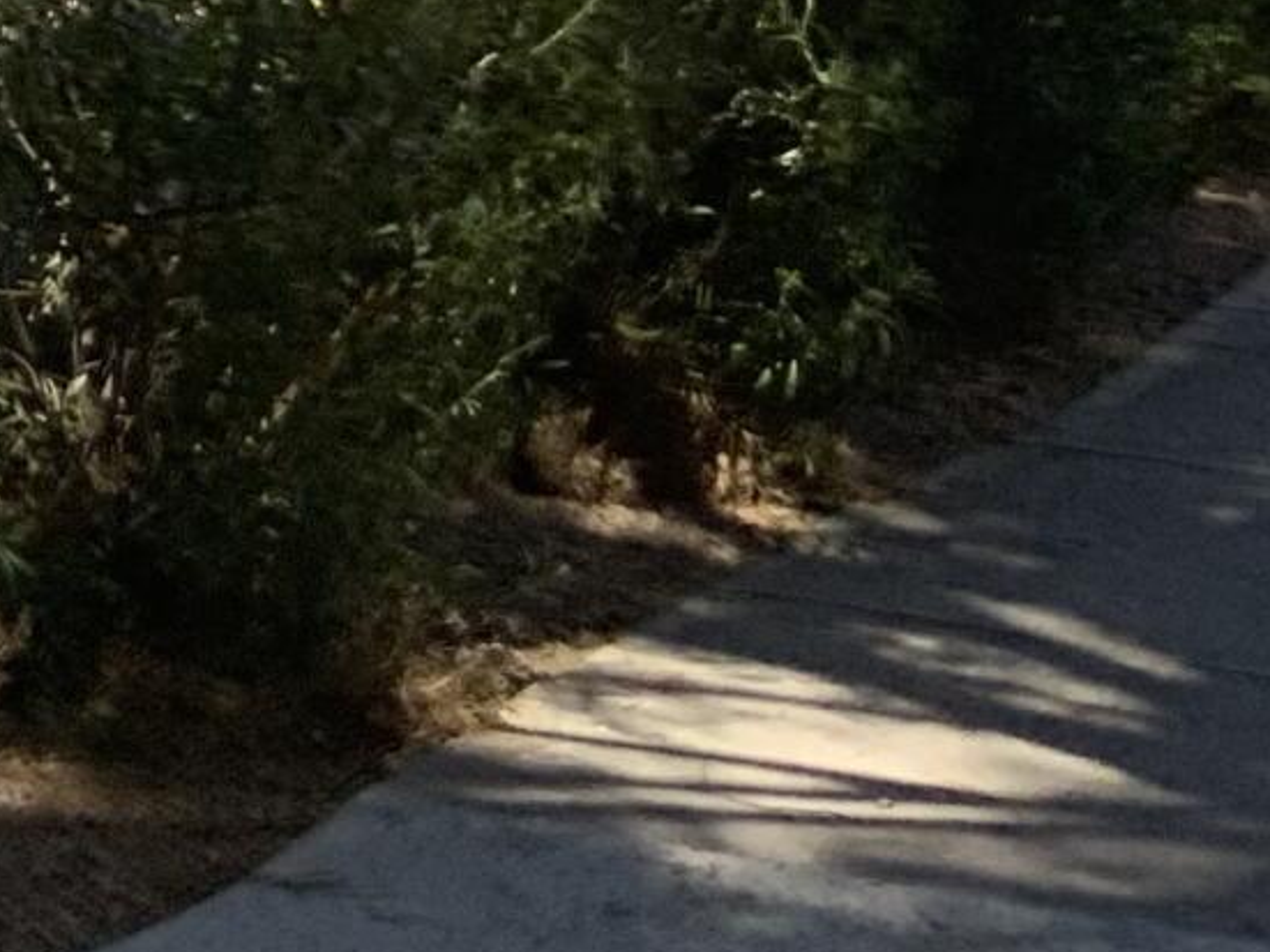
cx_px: -2017
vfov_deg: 8.8
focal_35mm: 158
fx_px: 5795
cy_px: -1012
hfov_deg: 10.4
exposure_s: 1/1250
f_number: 1.8
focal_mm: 3
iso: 16
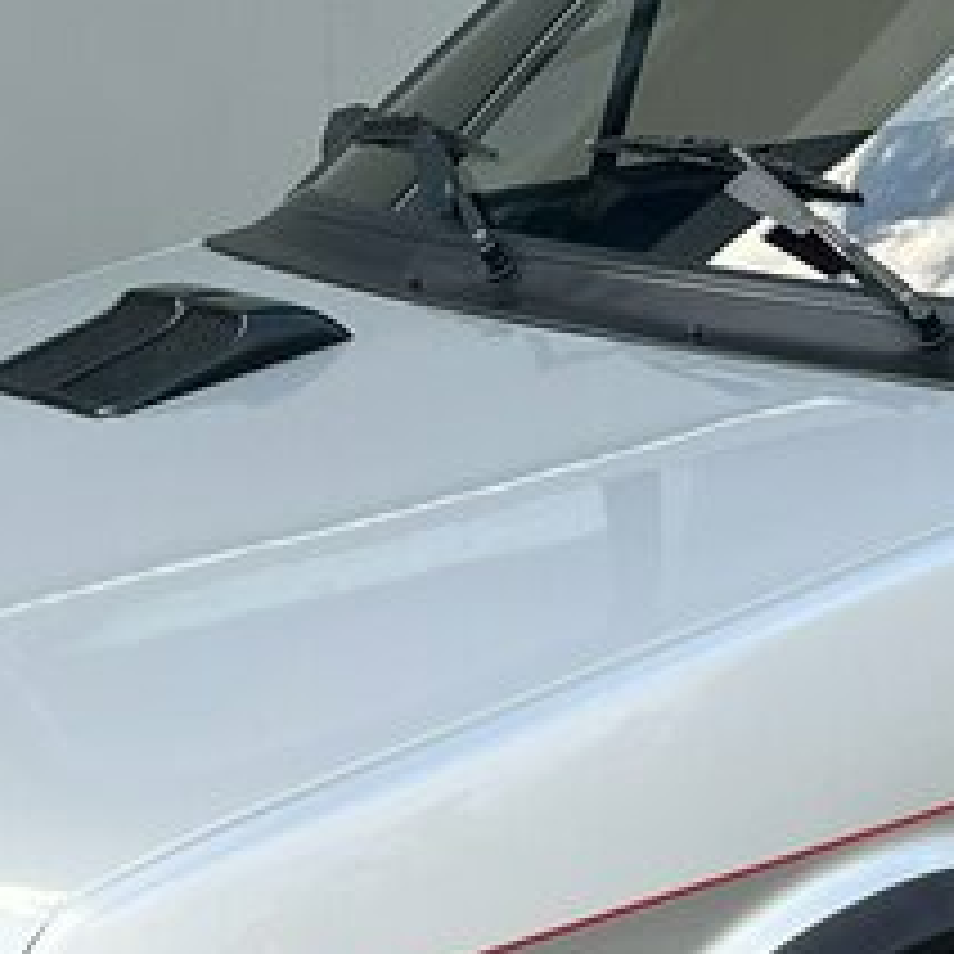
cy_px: 144
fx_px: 4053
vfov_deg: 13.3
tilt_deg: -7.0
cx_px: 968
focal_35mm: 130
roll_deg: +1.7
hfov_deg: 13.2
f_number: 1.6
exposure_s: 1/508
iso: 50
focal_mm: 5.1
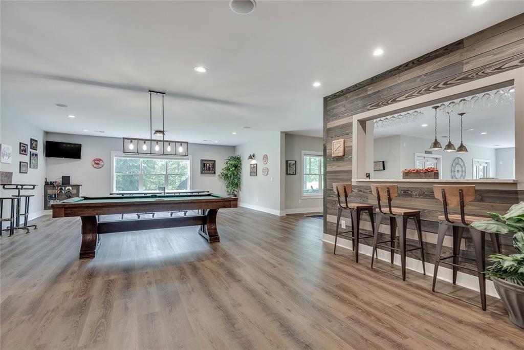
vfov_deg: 73.8
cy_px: 175
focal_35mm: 16
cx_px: 262
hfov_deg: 96.7
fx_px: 233
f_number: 8
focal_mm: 16
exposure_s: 1/13
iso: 400
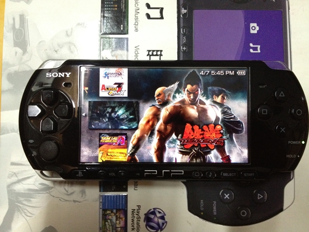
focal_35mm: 35
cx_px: 154
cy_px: 116
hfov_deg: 52.6
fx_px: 312
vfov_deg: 40.7
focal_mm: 4.28
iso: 400
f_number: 2.4
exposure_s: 1/15
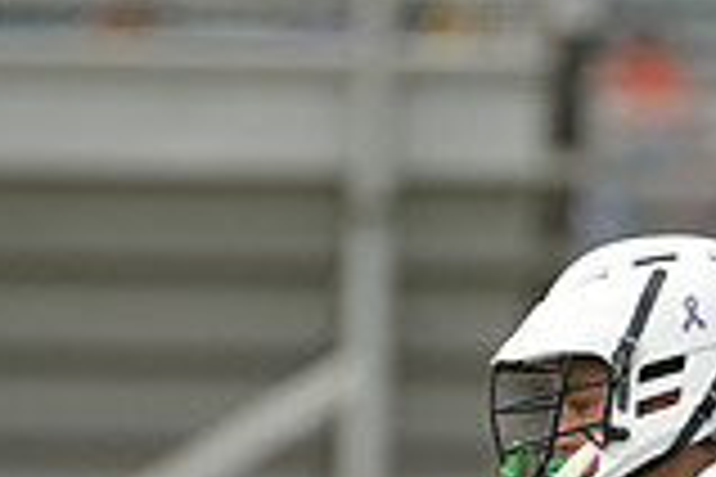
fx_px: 28956
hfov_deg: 1.4
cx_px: 702
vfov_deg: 0.9
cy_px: 832
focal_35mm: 1456
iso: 800
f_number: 4
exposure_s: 1/2500
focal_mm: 400
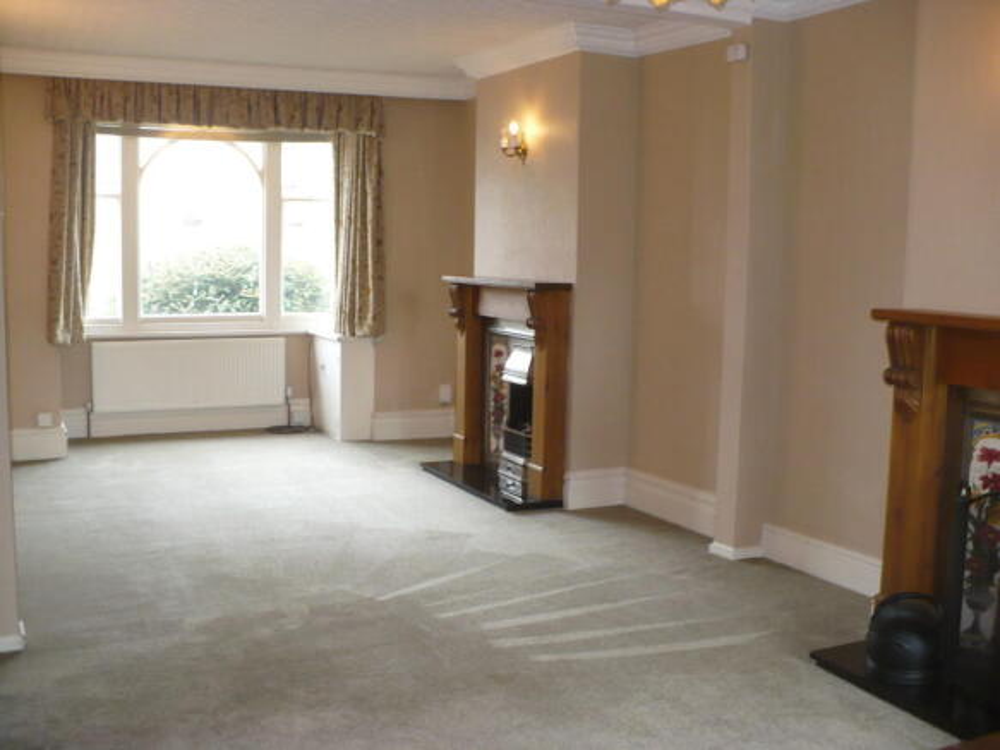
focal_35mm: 37
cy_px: 375
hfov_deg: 50.1
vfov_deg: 38.7
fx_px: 1069
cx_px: 500
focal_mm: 6.1
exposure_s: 1/40
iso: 200
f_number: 2.8
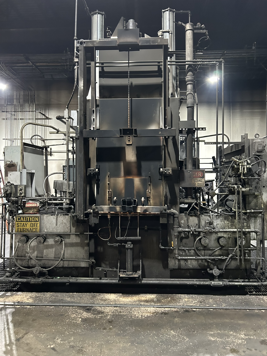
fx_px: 267
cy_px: 178
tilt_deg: -0.6
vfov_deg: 67.3
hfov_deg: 53.1
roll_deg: +0.1
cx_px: 134
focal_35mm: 26
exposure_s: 1/40
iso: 500
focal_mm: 5.7
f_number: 1.5
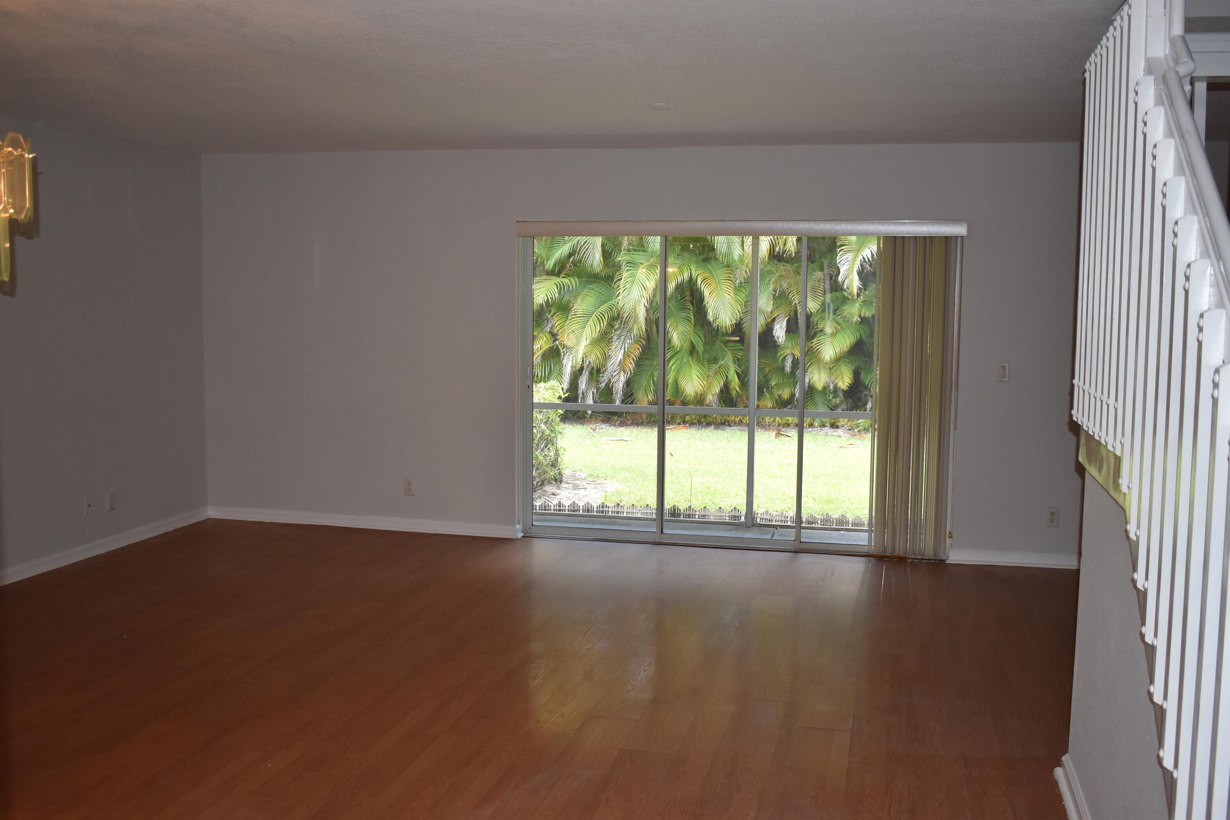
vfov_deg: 36.9
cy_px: 410
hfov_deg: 53.1
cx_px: 615
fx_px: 1230
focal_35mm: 36
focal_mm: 24
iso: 800
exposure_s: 1/200
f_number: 4.5
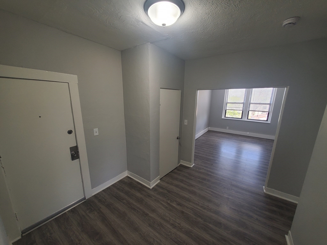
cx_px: 164
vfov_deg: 89.9
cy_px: 122
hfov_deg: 106.2
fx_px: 123
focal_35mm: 13
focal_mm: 1.8
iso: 125
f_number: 2.2
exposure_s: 1/60
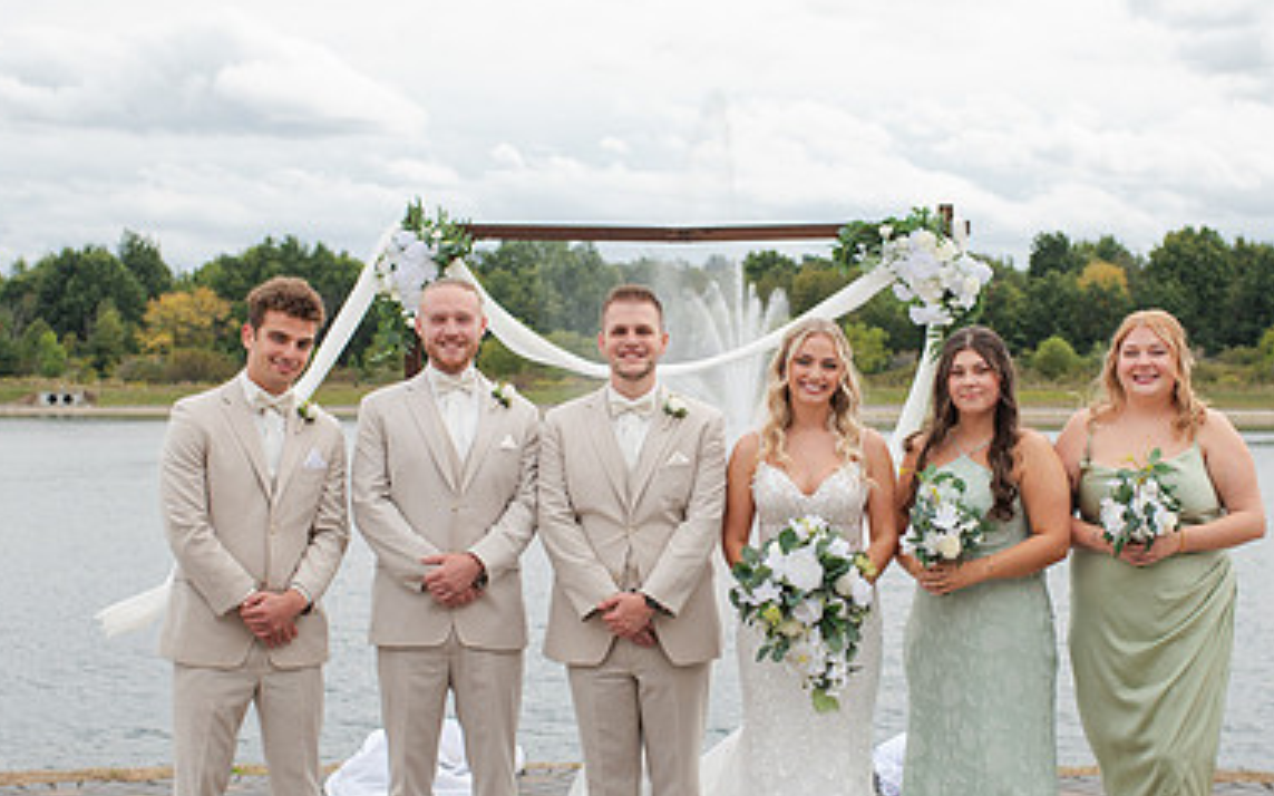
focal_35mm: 63
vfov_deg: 20.6
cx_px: 694
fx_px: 2187
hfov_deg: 32.5
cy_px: 485
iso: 100
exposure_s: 1/1000
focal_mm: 35
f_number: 3.5
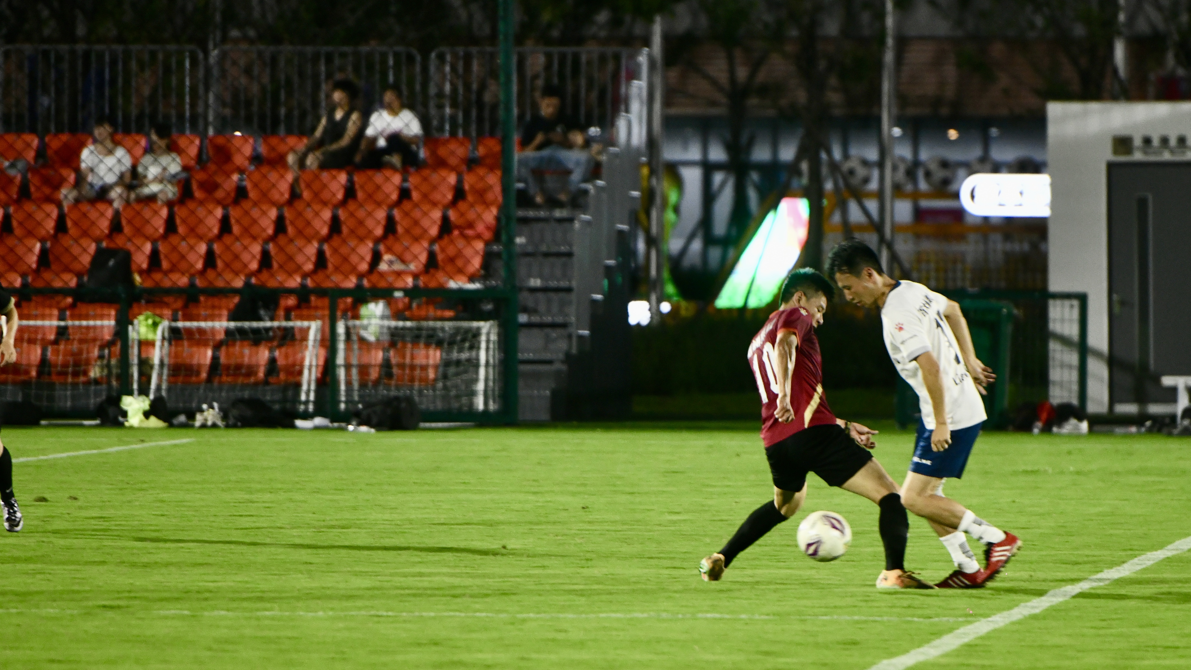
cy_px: 359
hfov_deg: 8.4
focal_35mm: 257
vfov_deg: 4.7
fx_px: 8117
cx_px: 625
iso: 1600
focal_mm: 200
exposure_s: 1/500
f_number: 3.5
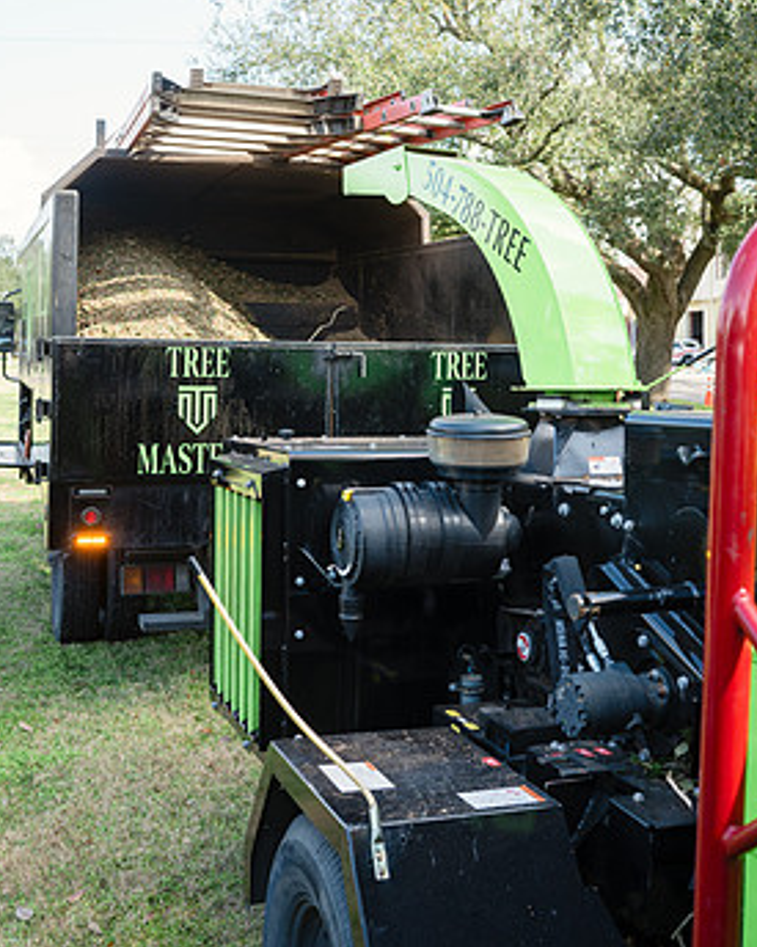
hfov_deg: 34.9
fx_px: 1205
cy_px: 358
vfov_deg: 42.6
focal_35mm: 43
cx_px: 396
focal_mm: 35
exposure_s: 1/200
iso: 200
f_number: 5.6
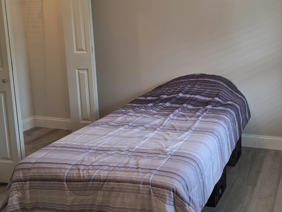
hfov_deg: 43.8
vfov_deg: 33.9
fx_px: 342
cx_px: 198
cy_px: 64
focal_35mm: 42
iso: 100
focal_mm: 6.3
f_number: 1.7
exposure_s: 1/120
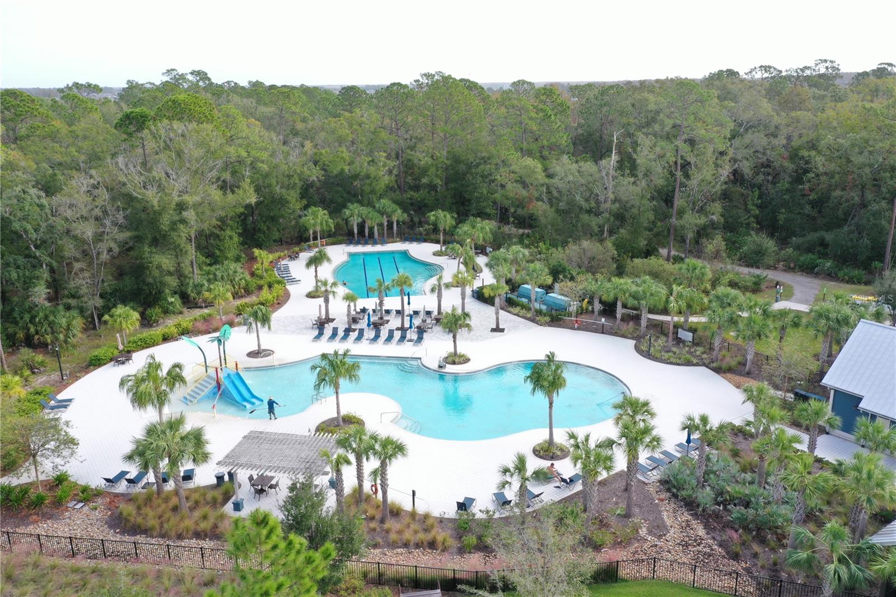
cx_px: 448
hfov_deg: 65.5
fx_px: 697
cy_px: 298
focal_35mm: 28
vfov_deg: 46.4
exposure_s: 1/100
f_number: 6.3
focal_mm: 10.26
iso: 100
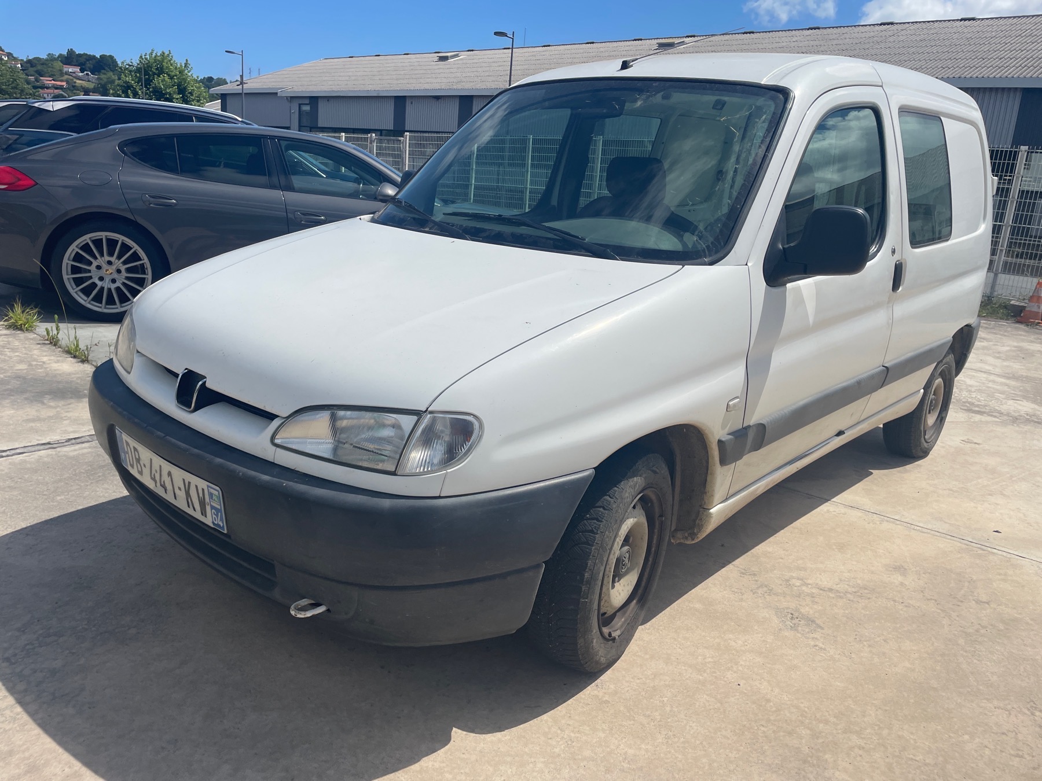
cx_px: 521
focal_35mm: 26
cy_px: 390
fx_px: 783
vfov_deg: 53.1
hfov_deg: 67.3
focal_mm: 4.2
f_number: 1.6
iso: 32
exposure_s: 1/7813
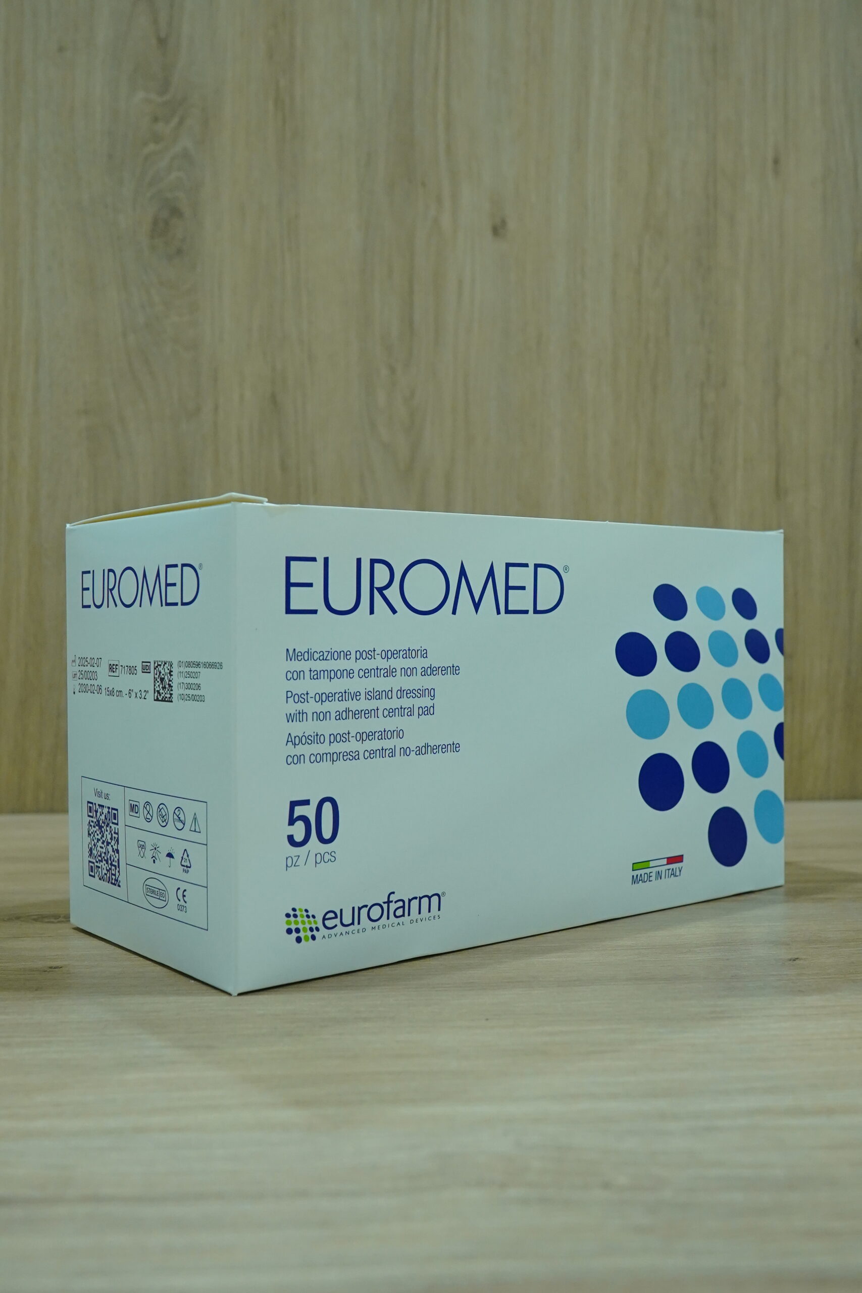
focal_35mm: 36
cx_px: 431
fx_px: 1293
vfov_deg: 53.1
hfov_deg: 36.9
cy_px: 646
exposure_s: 1/100
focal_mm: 24
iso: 2000
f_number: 6.3
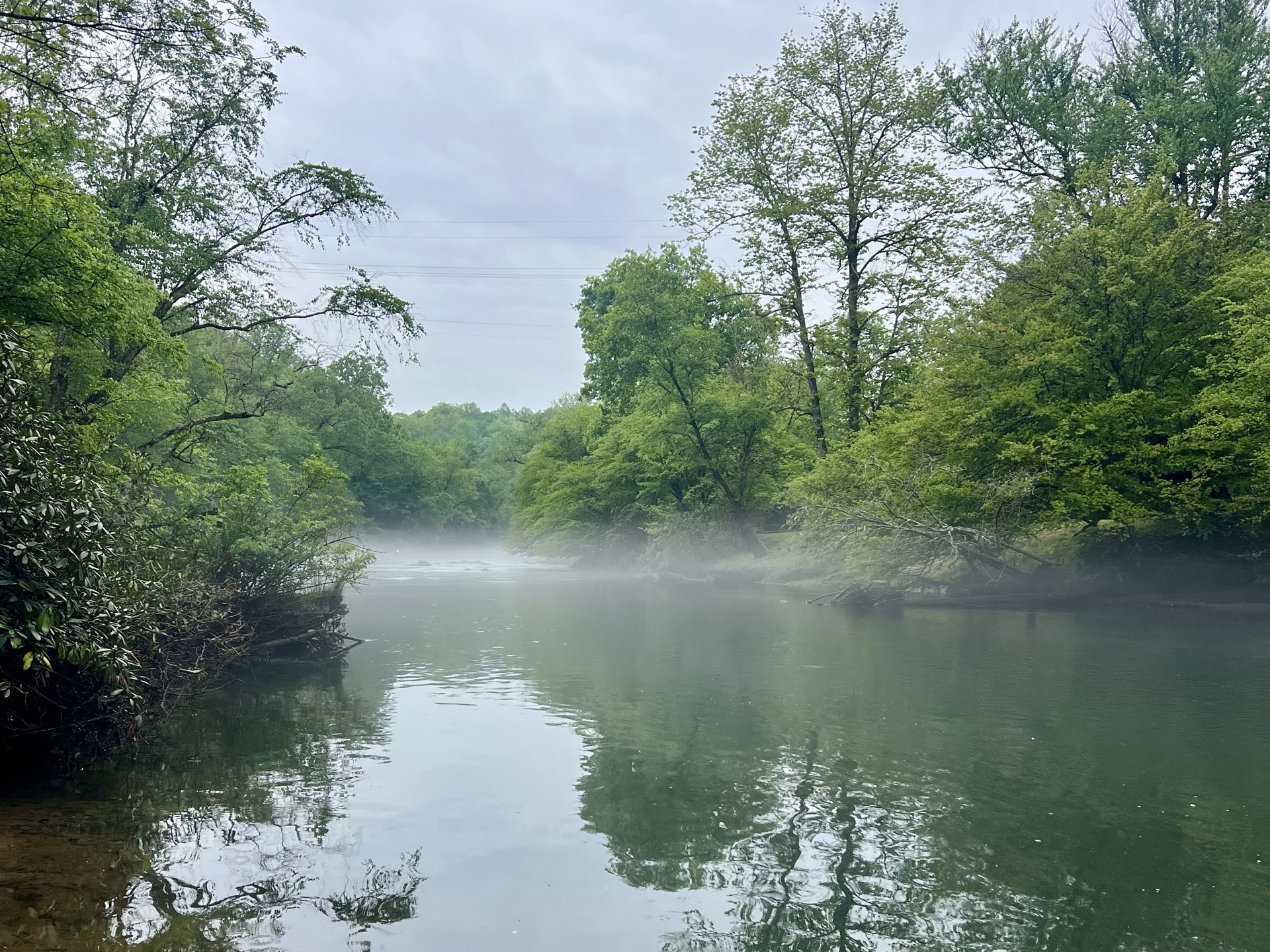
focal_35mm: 26
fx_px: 954
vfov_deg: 53.1
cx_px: 635
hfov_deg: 67.3
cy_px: 476
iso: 50
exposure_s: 1/1377
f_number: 1.5
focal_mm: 5.7
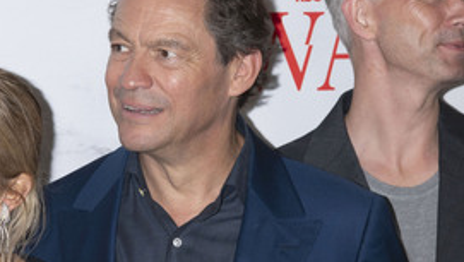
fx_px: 1970
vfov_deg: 7.6
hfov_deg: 13.4
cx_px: 179
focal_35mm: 160
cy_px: 140
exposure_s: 1/200
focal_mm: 92
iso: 640
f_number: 6.3
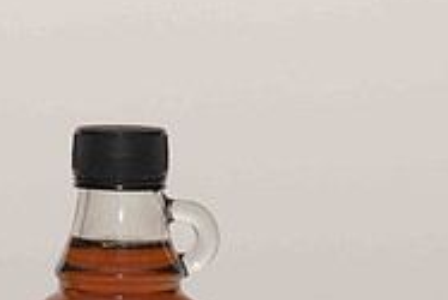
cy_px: 428
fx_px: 3300
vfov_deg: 5.2
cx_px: 12
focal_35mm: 265
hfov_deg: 7.7
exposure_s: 1/100
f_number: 13
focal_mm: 85
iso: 400
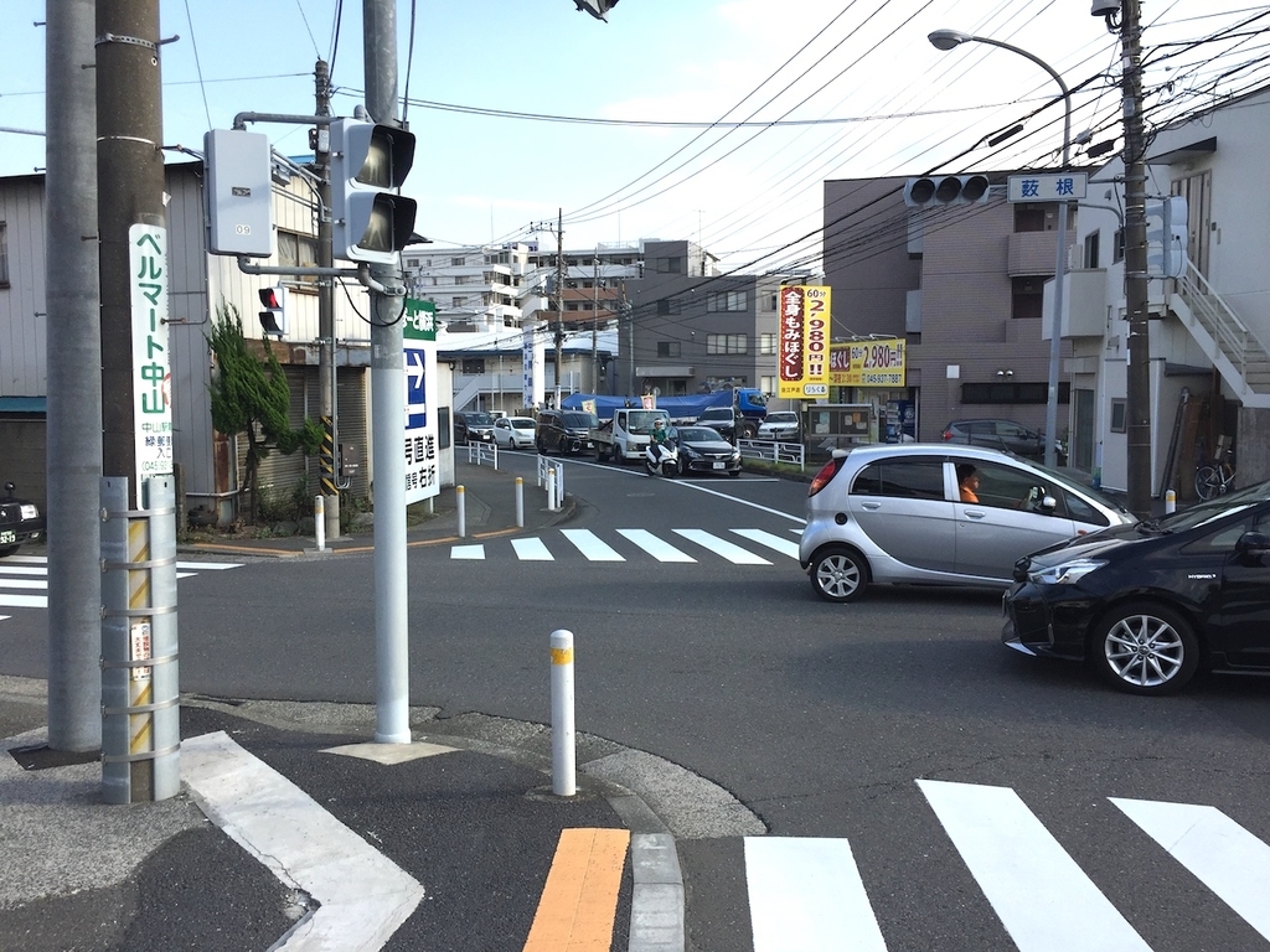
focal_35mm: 29
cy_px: 476
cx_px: 635
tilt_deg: -4.3
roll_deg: +0.9
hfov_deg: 61.7
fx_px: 1064
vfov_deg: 48.2
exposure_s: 1/1319
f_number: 2.2
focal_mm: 4.15
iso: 32
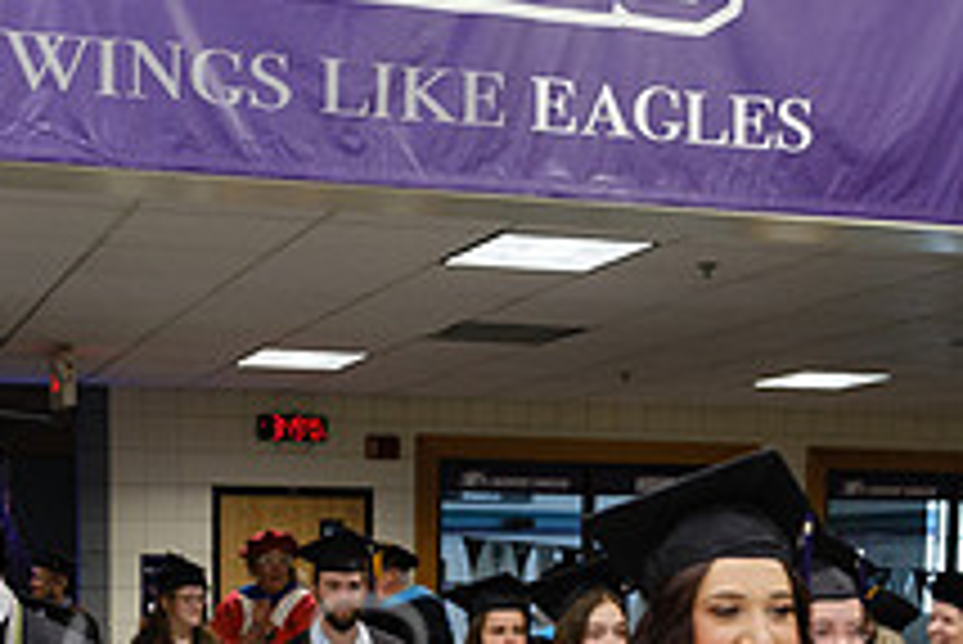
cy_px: 799
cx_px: 292
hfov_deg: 30.6
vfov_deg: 19.6
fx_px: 1740
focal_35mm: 65
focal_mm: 16
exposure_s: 1/125
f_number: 2.8
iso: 1250
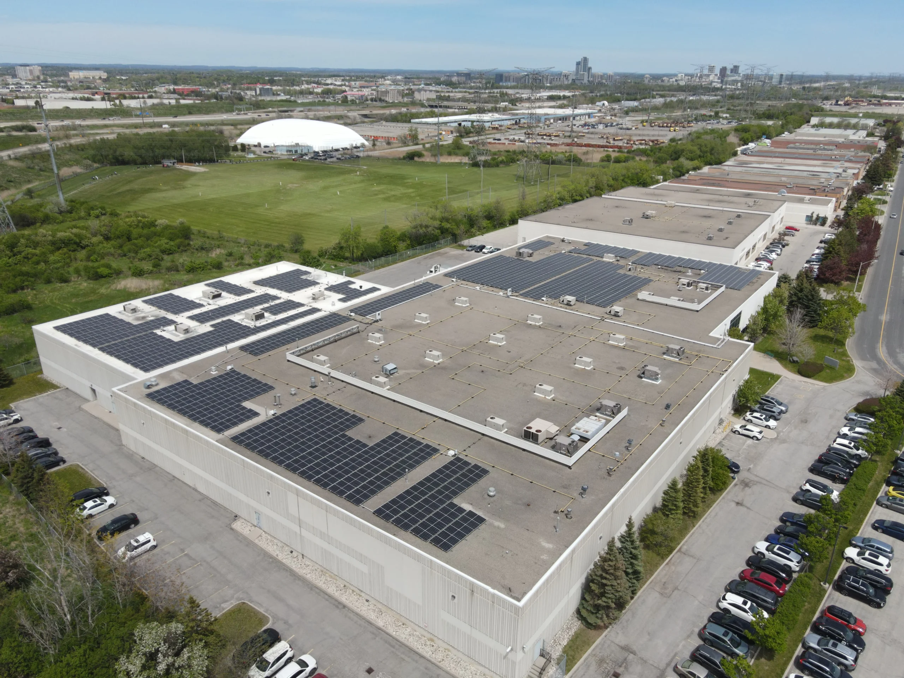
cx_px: 452
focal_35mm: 24
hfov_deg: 71.6
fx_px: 627
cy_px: 339
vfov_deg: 56.8
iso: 100
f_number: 2.8
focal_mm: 4.5
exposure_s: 1/1000
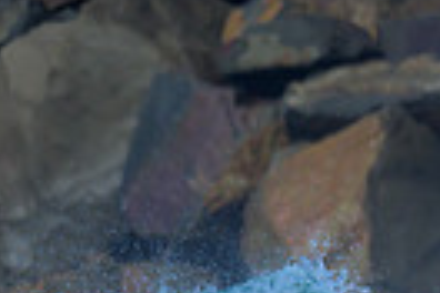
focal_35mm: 4845
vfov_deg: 0.3
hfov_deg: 0.4
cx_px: 999
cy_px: 553
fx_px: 59212
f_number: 6.3
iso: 250
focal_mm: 800
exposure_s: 1/2000
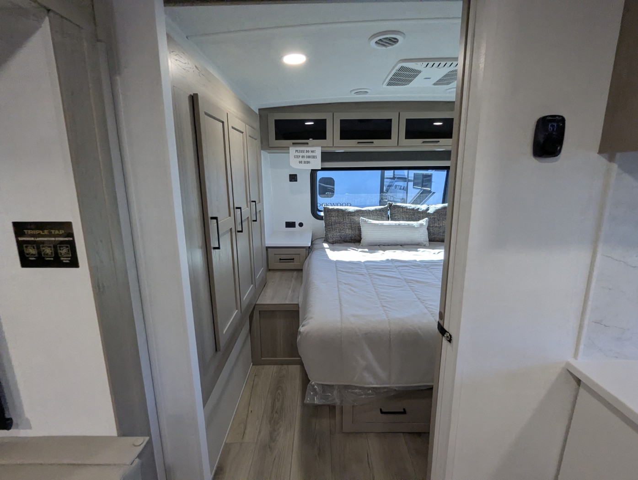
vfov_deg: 78.2
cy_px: 240
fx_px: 295
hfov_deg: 94.4
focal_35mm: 16
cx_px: 319
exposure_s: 1/178
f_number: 2.2
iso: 262
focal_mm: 2.35
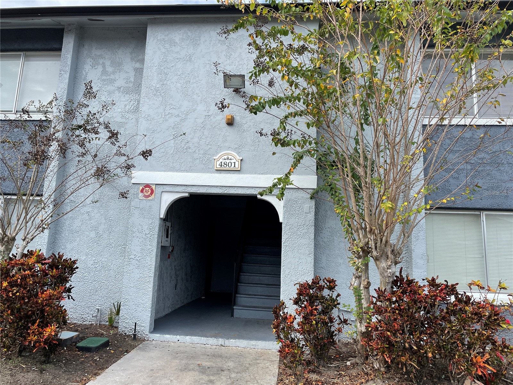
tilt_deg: +10.7
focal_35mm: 26
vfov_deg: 53.1
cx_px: 256
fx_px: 385
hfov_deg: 67.3
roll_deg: -3.2
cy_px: 192
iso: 32
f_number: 1.6
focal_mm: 4.2
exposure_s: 1/1195
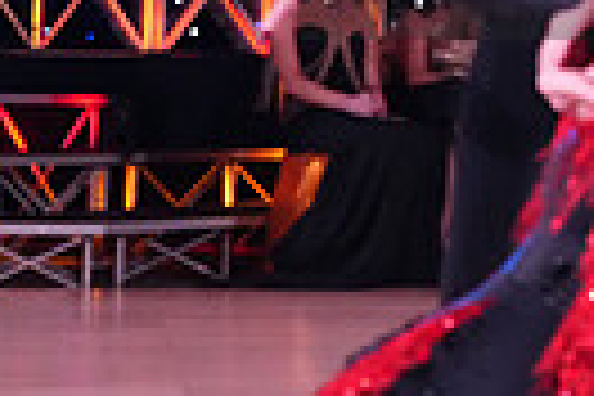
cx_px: 788
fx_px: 2904
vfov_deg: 7.7
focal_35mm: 176
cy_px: -79
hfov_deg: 11.4
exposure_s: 1/400
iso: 6400
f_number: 6.3
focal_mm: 40
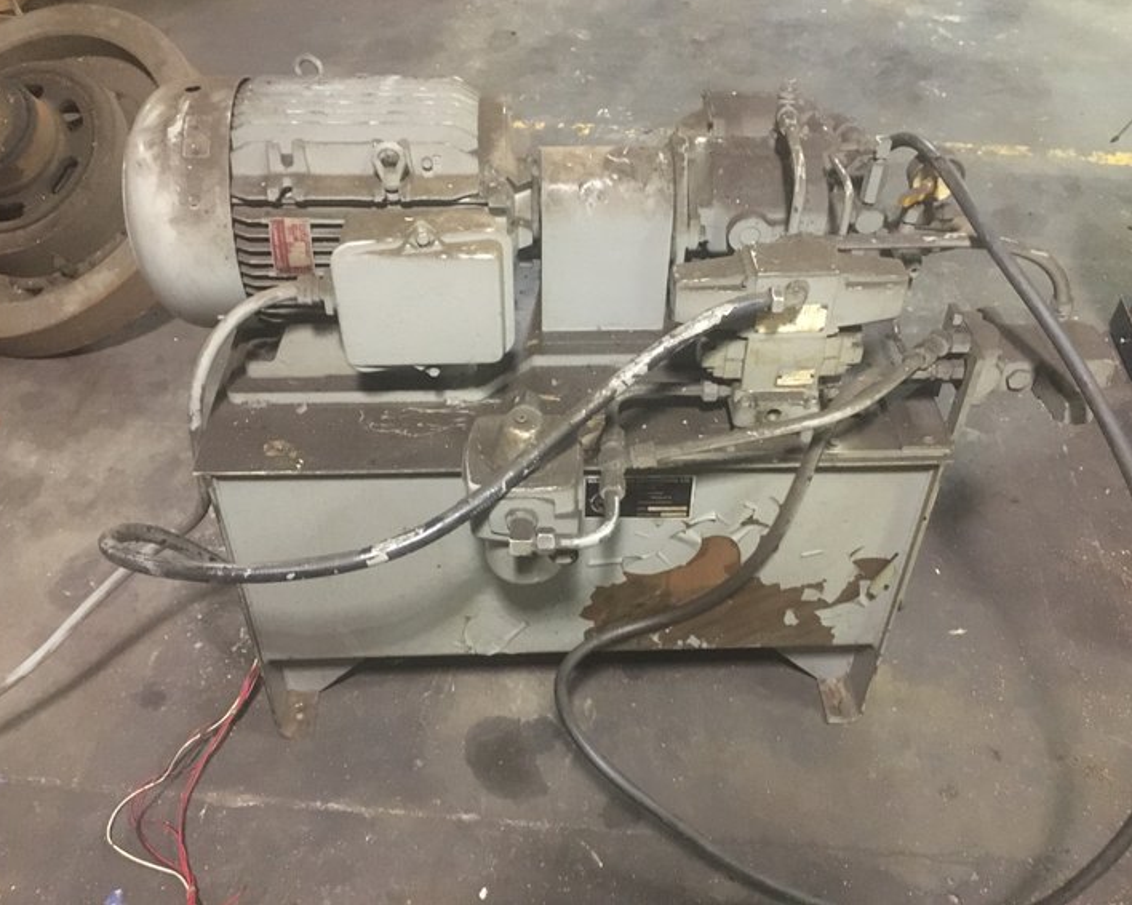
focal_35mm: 32
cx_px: 571
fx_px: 1072
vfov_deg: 45.8
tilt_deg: -40.4
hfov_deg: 55.7
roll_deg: -1.7
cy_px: 429
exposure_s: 1/15
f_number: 2.2
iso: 320
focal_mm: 4.15
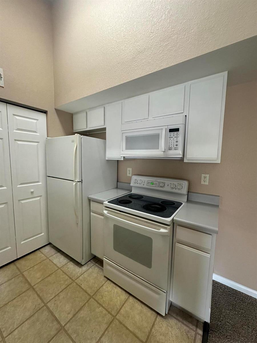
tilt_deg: -5.4
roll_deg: -1.1
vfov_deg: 102.1
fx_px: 139
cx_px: 128
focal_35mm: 14
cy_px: 172
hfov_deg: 85.7
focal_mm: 2.22
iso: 320
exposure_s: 1/120
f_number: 2.2
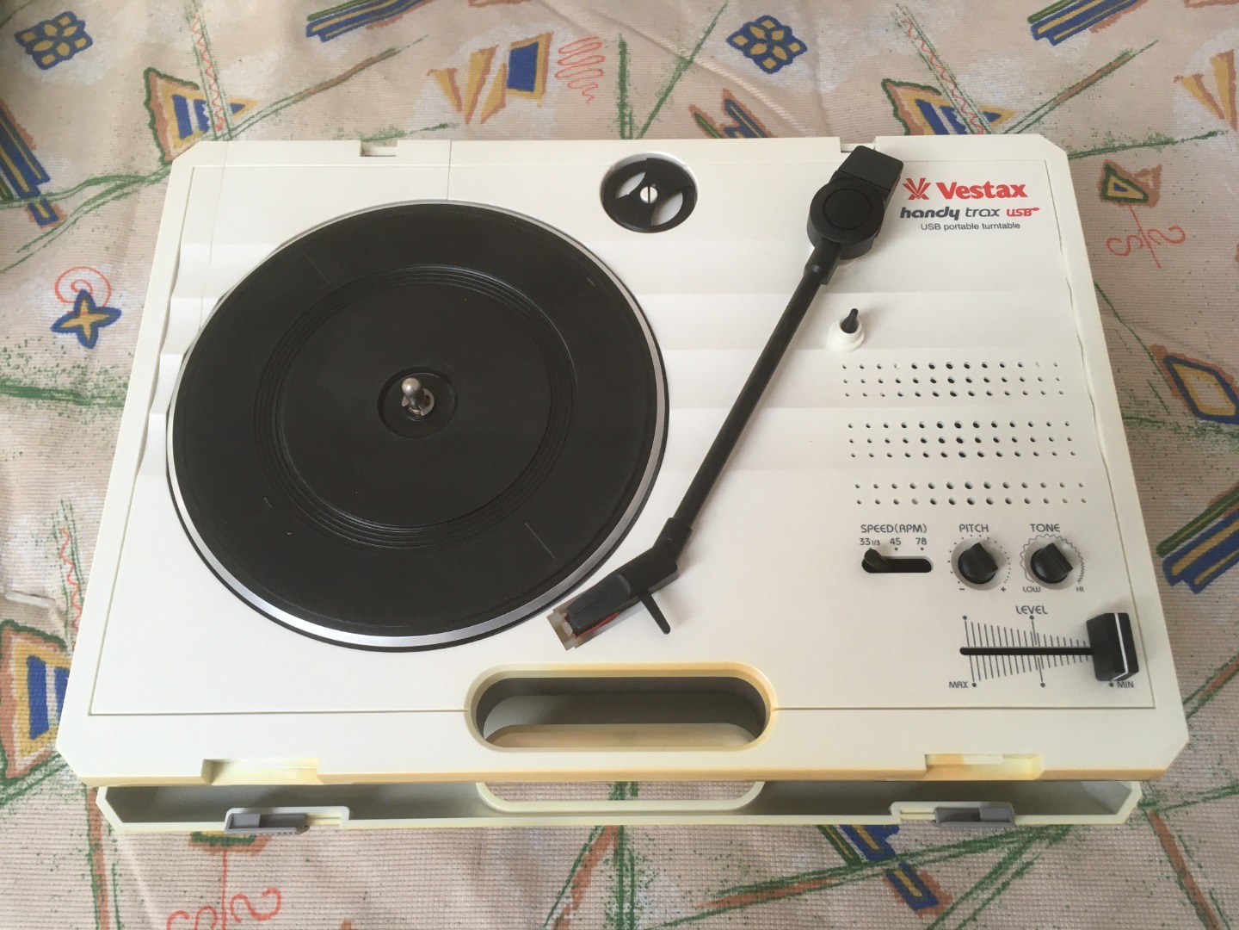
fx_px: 1038
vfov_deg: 48.2
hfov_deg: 61.7
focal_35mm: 29
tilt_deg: -64.5
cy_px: 465
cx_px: 620
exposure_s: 1/33
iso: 25
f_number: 2.2
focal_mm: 4.15
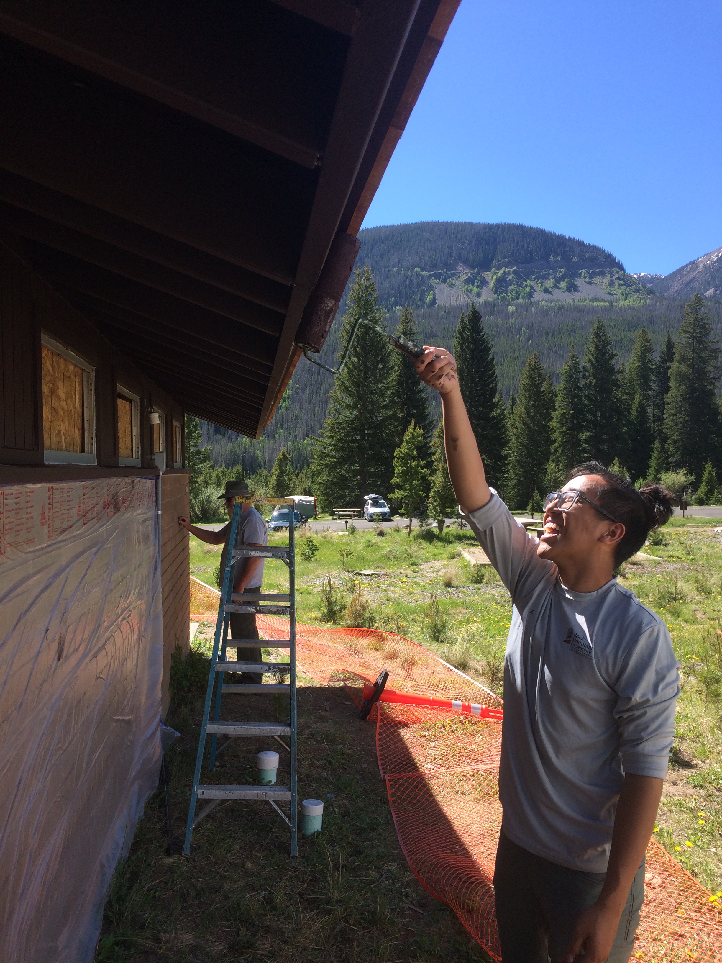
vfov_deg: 61.7
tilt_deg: -3.0
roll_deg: +0.8
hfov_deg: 48.2
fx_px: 806
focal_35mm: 29
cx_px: 361
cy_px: 482
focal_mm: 4.15
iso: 32
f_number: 2.2
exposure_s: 1/873
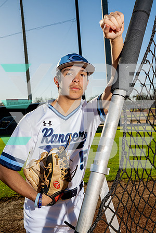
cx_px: 78
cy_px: 116
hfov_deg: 37.9
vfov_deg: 54.4
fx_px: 227
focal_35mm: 35
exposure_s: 1/250
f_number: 7.1
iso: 64
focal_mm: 35
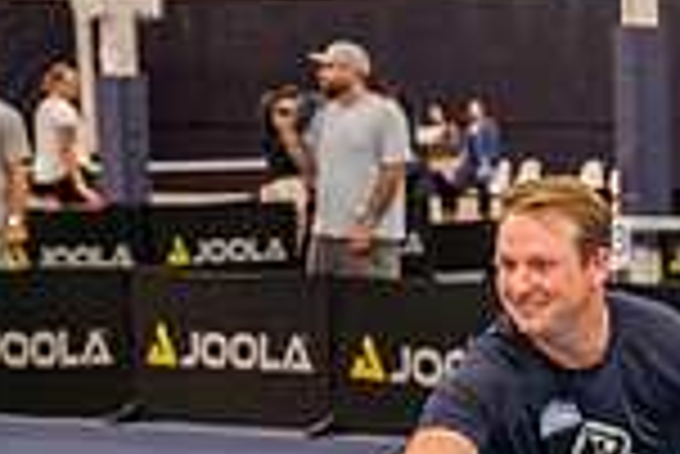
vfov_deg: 6.9
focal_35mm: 200
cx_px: 1135
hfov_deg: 9.8
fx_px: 3781
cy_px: 447
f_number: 4.5
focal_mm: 52
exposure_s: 1/200
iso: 2000
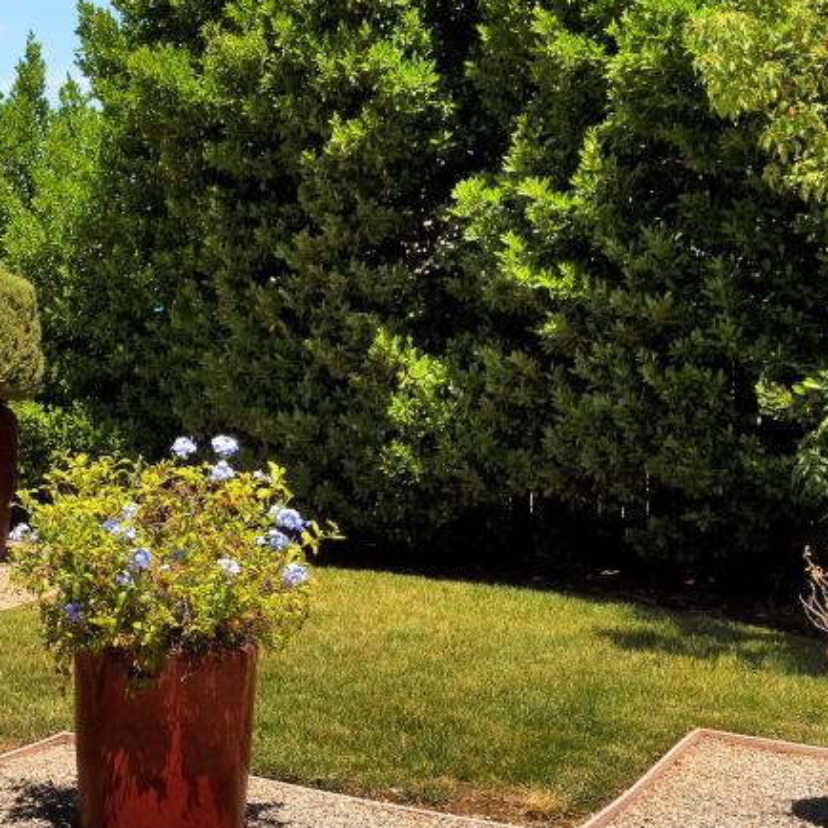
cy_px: 391
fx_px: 1312
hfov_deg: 30.0
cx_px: -162
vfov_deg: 35.0
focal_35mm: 48
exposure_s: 1/1000
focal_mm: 11
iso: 320
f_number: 8
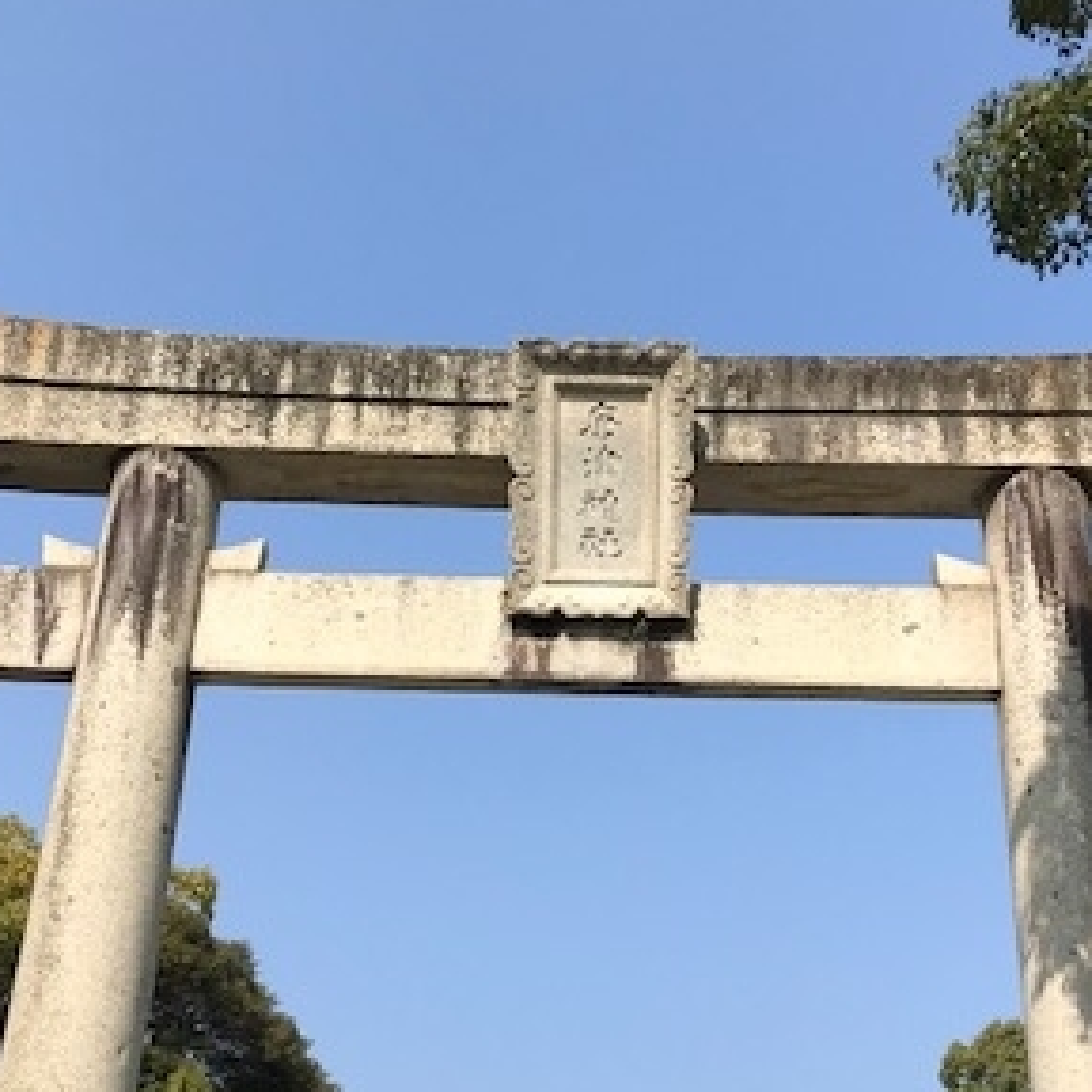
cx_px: 610
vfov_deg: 30.6
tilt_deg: +23.6
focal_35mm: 55
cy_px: 796
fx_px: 1963
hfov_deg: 31.1
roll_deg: -1.1
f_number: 1.8
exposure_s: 1/2591
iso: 20
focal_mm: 3.99
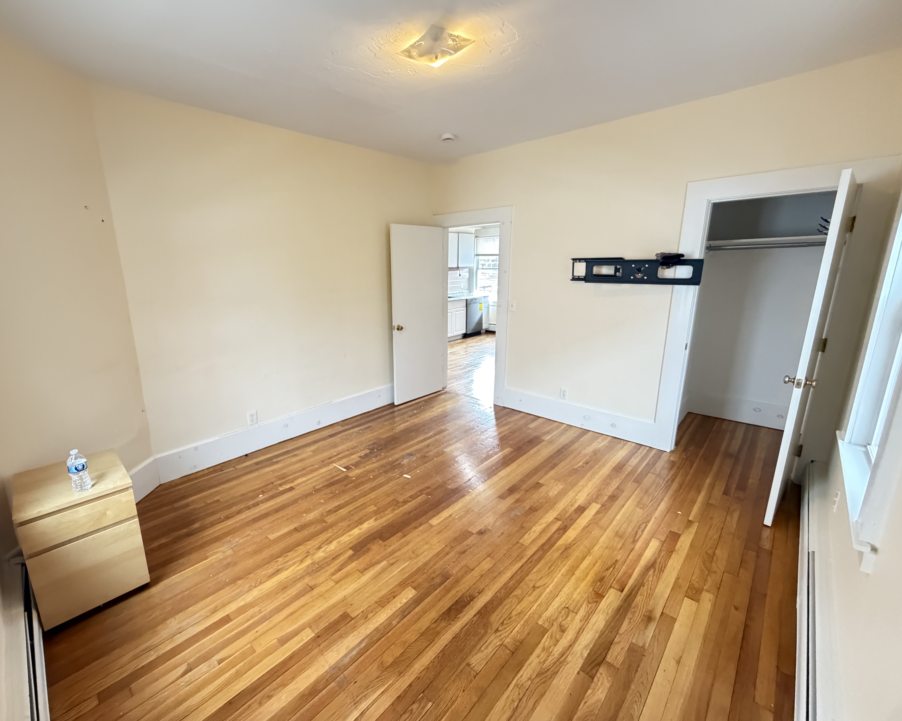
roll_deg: +1.3
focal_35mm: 15
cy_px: 358
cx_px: 413
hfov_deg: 96.6
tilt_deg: -13.5
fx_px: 400
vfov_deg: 84.0
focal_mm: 2.22
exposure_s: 1/60
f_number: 2.2
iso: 1000
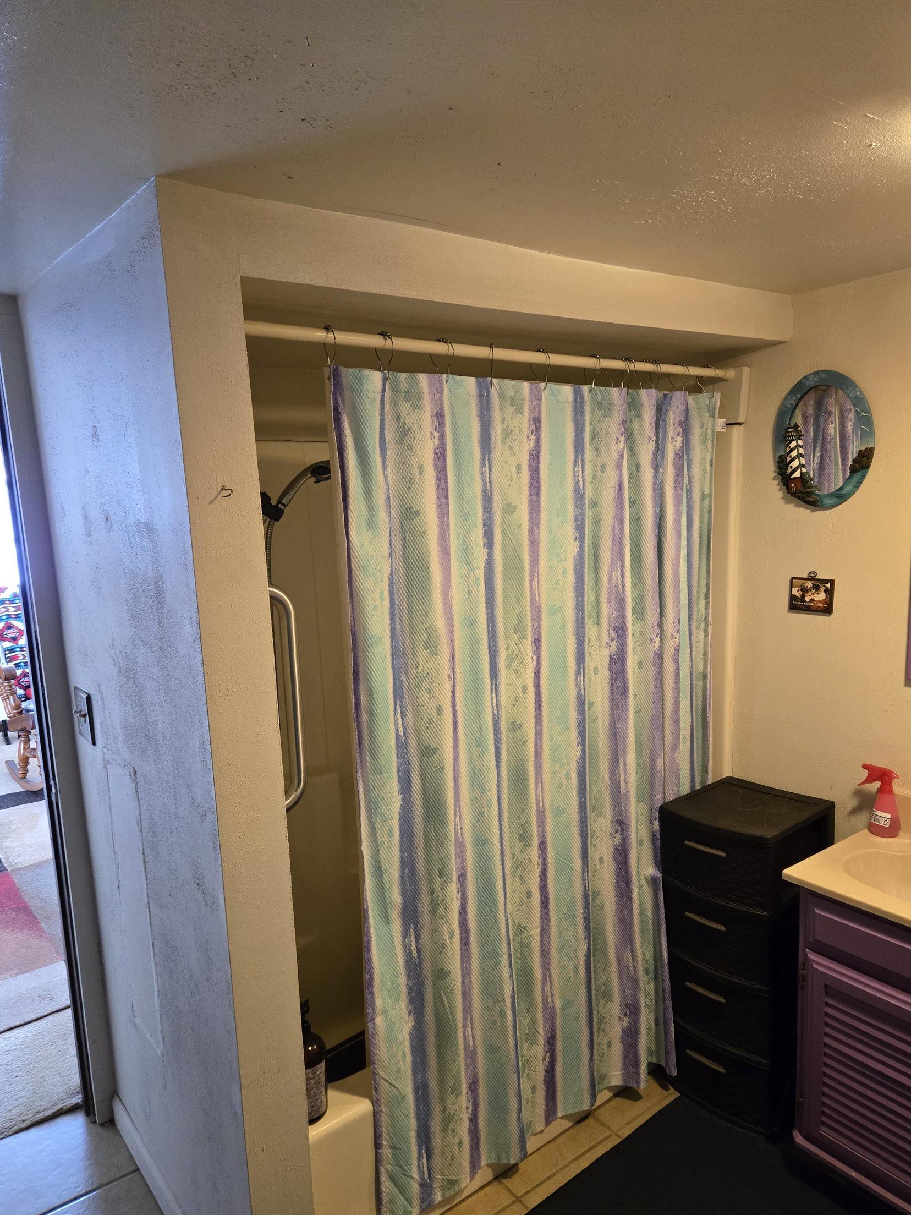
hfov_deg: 56.8
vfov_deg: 71.6
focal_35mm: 24
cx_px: 468
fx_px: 842
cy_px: 633
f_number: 1.8
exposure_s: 1/60
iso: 640
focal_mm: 5.4
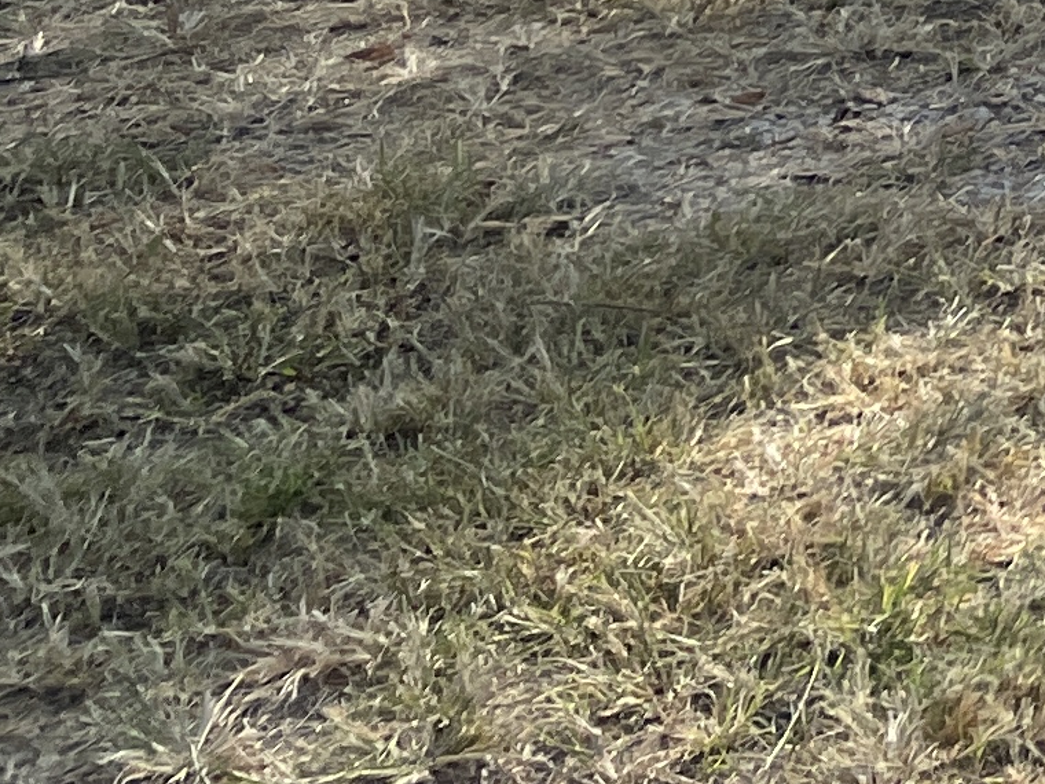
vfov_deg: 9.4
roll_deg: -1.1
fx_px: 4166
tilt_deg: -0.1
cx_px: 2596
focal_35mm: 138
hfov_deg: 11.5
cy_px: -1206
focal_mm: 4.2
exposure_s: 1/1125
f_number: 1.6
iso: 32
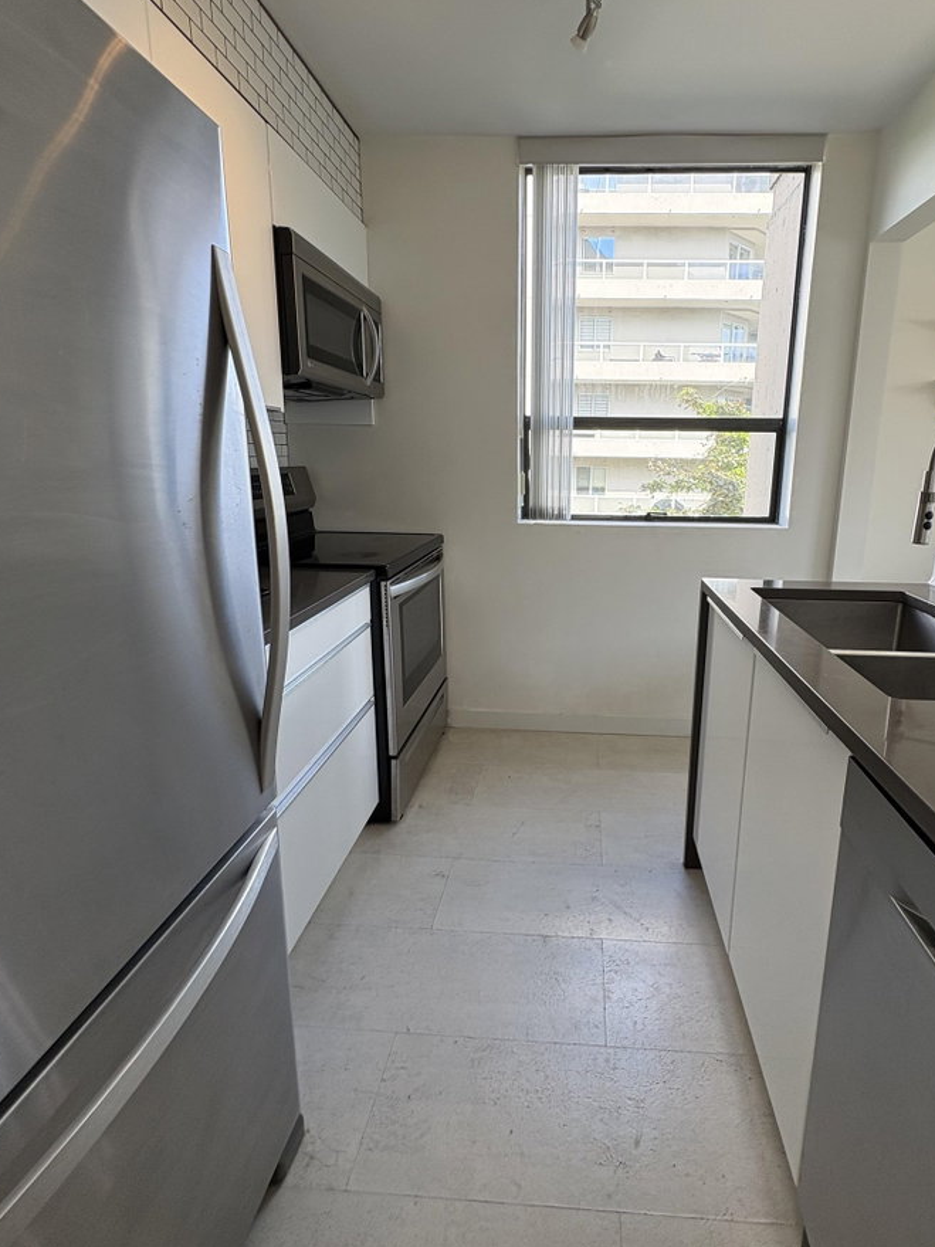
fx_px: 612
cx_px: 546
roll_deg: -1.1
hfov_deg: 74.1
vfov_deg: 90.9
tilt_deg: -10.5
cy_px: 580
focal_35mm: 17
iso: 80
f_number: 2.2
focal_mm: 2.22
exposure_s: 1/136
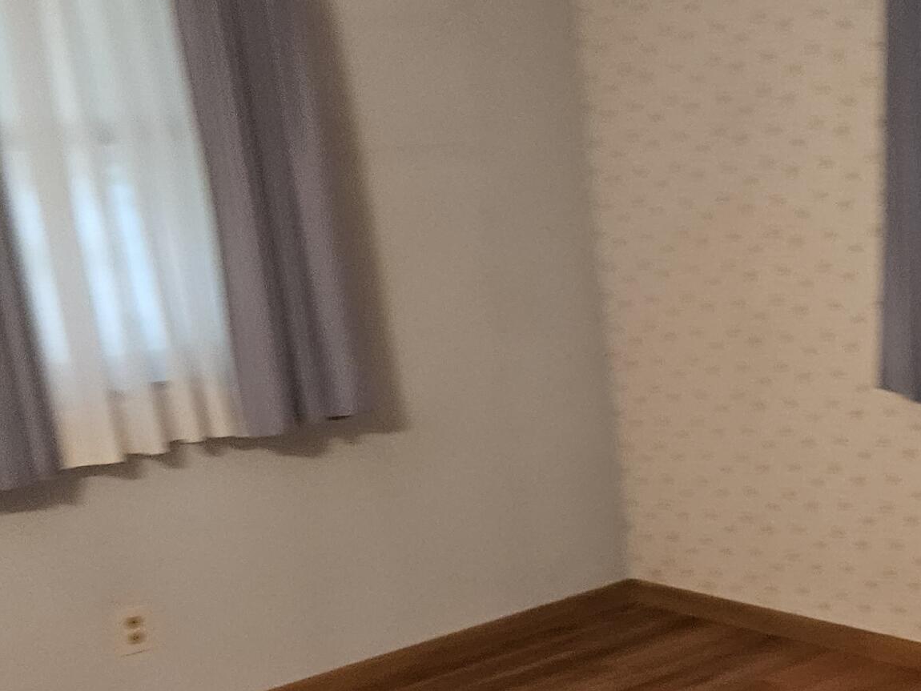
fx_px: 1597
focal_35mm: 60
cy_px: 593
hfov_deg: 31.1
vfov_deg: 23.9
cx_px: 778
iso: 640
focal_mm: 5.4
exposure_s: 1/40
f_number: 1.8
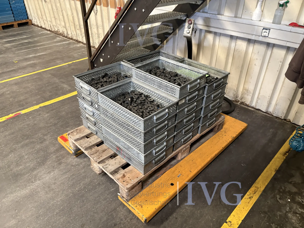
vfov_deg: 53.1
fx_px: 228
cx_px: 152
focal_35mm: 26
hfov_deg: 67.3
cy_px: 114
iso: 250
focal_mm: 5.96
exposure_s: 1/50
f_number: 1.6
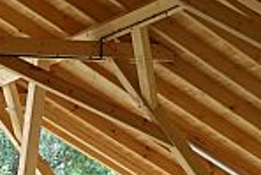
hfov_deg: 9.8
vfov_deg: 6.5
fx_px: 1509
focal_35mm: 208
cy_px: 330
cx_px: 261
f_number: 2.8
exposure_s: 1/80
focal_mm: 10.91
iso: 125
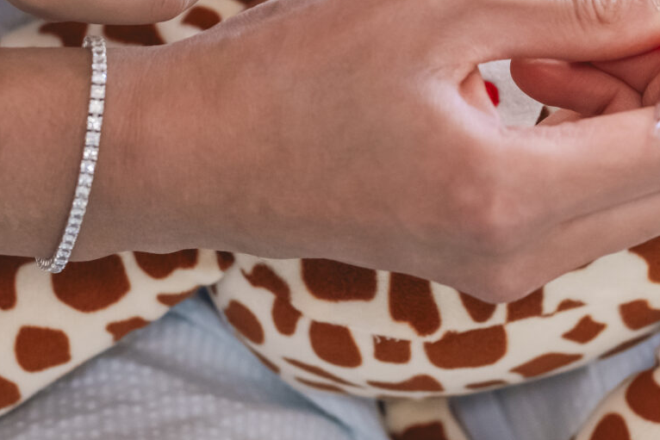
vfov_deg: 8.1
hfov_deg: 12.1
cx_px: 693
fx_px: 3062
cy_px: -98
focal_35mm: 167
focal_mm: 50
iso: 1000
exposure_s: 1/160
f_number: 4
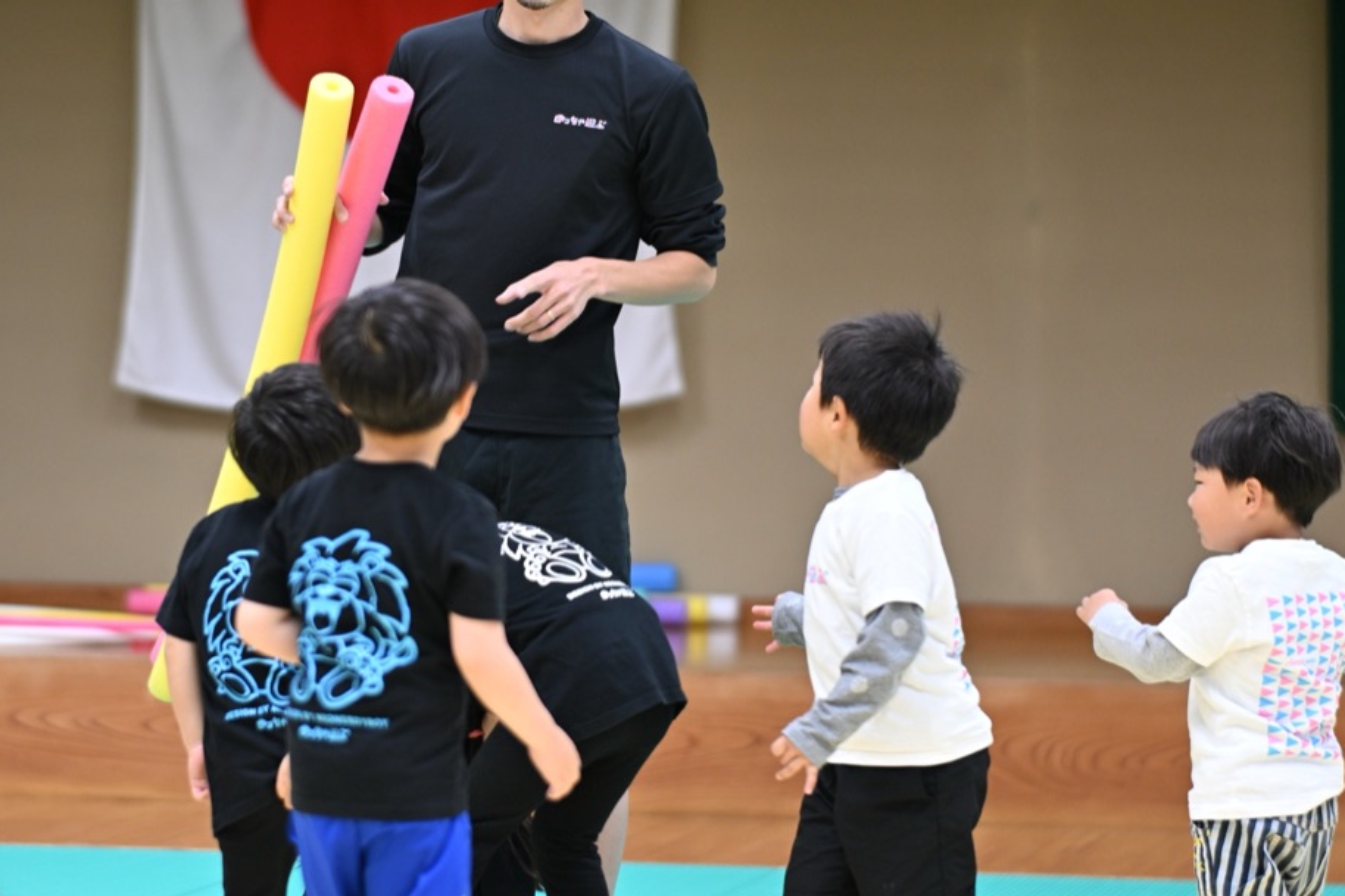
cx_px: 468
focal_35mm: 196
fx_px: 7321
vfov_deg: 7.0
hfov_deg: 10.5
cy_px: 431
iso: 220
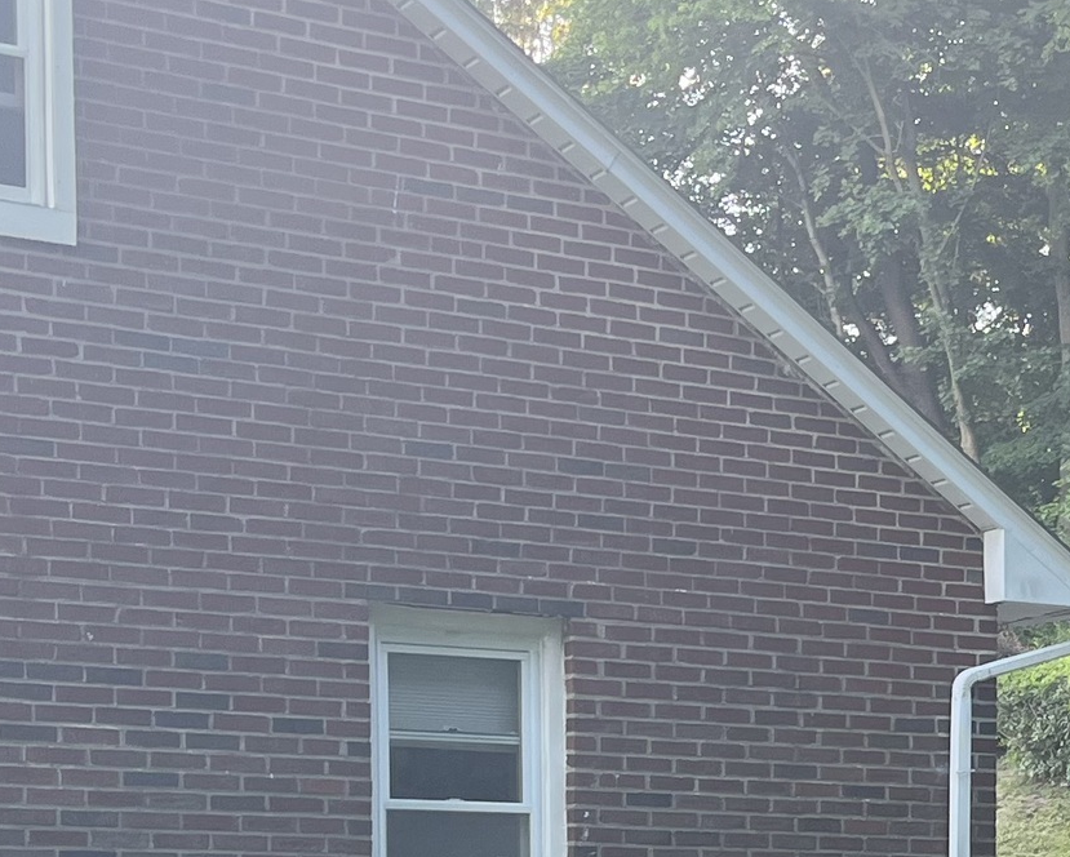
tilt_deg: -2.1
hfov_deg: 19.7
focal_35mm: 94
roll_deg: +0.1
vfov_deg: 15.8
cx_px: 1109
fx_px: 2978
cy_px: 1026
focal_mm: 5.1
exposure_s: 1/162
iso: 64
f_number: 1.6
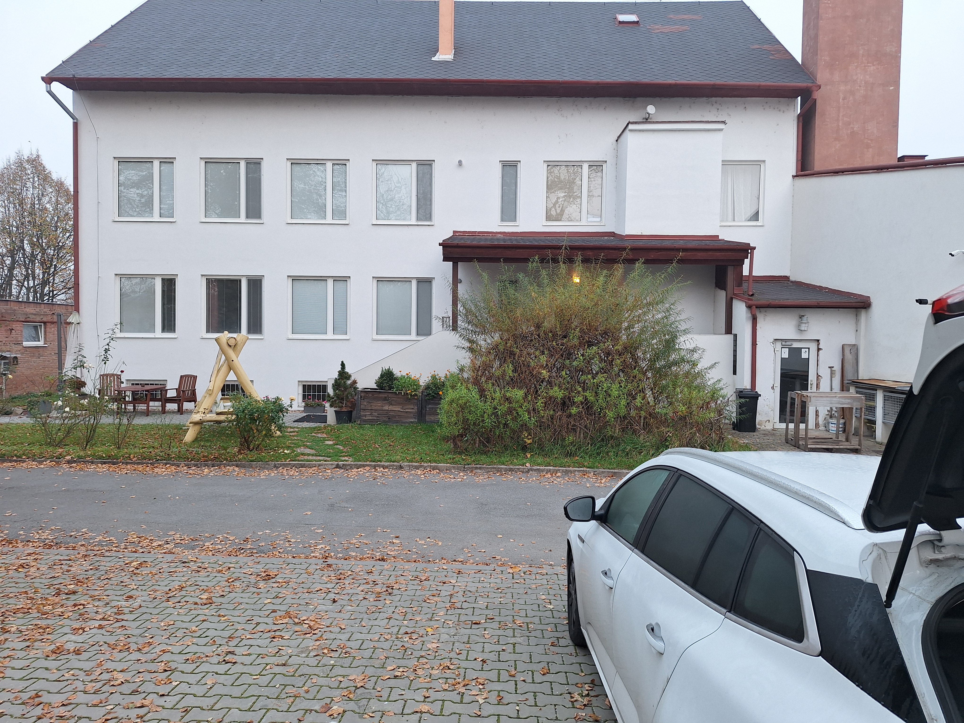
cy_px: 362
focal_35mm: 23
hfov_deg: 73.9
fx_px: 641
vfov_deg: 58.9
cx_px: 482
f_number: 1.8
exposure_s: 1/100
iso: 50
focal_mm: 5.54
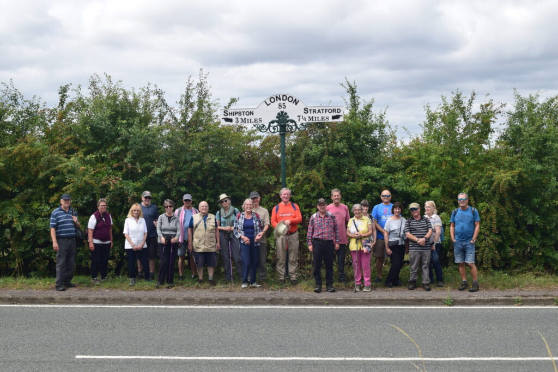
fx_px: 674
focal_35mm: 44
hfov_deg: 45.0
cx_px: 279
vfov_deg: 30.9
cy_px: 186
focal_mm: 29
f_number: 9
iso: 200
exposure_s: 1/320
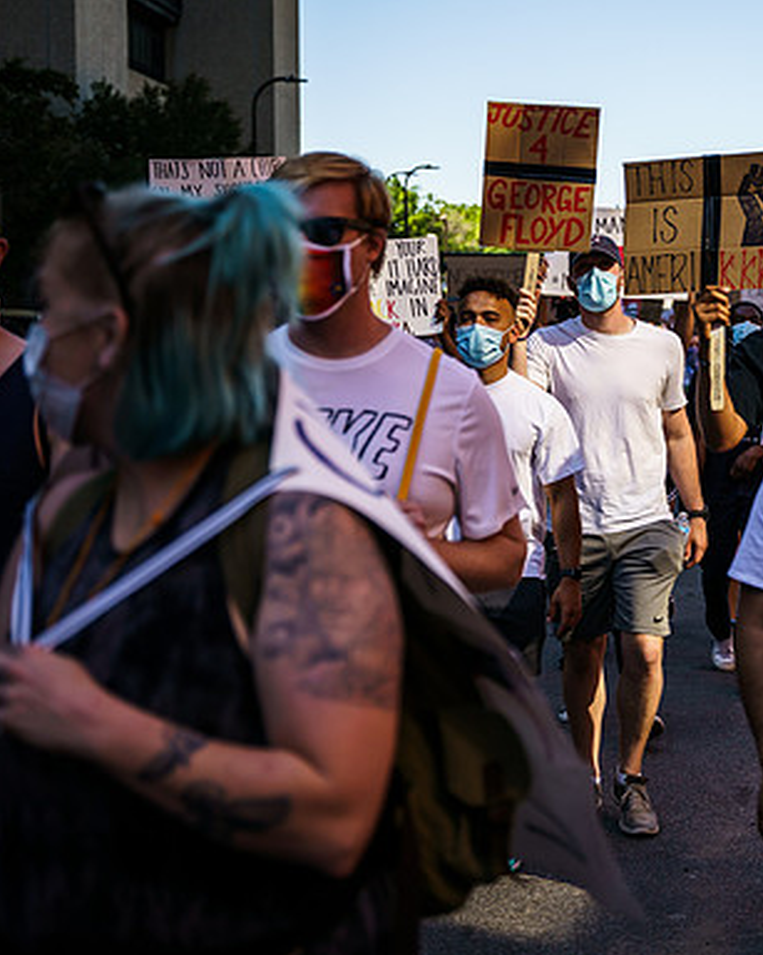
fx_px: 1892
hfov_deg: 22.5
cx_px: 611
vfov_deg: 28.3
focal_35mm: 67
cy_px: 422
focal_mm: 41.4
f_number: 2.8
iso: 200
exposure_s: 1/1600
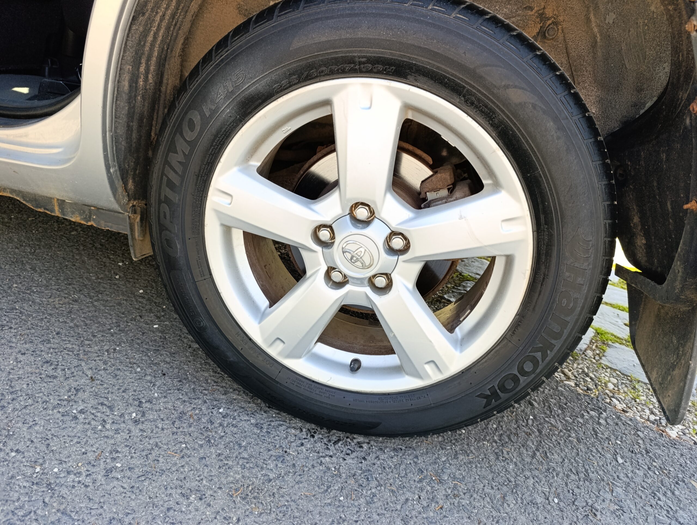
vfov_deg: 59.0
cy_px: 262
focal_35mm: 23
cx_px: 348
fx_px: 464
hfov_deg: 73.8
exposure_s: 1/100
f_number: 1.6
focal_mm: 6.14
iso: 80
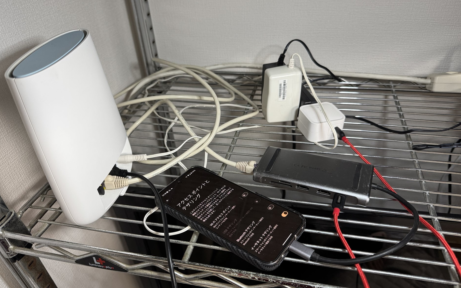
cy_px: 155
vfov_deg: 47.5
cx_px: 230
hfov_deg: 70.4
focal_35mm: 26
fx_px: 327
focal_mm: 6.76
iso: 200
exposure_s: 1/66
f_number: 1.78
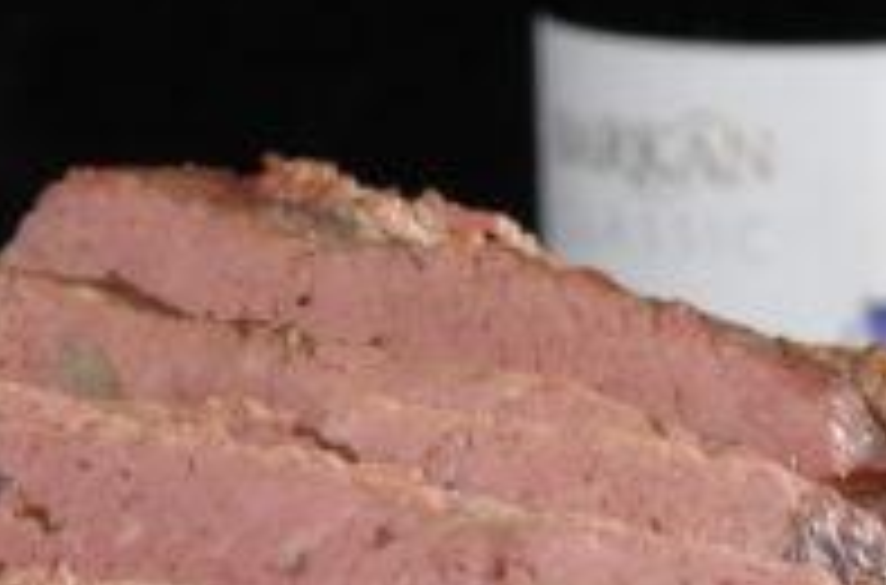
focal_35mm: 641
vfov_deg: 2.1
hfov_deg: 3.2
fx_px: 15726
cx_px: 279
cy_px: -88
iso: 100
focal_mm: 105
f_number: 10
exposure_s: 1/200
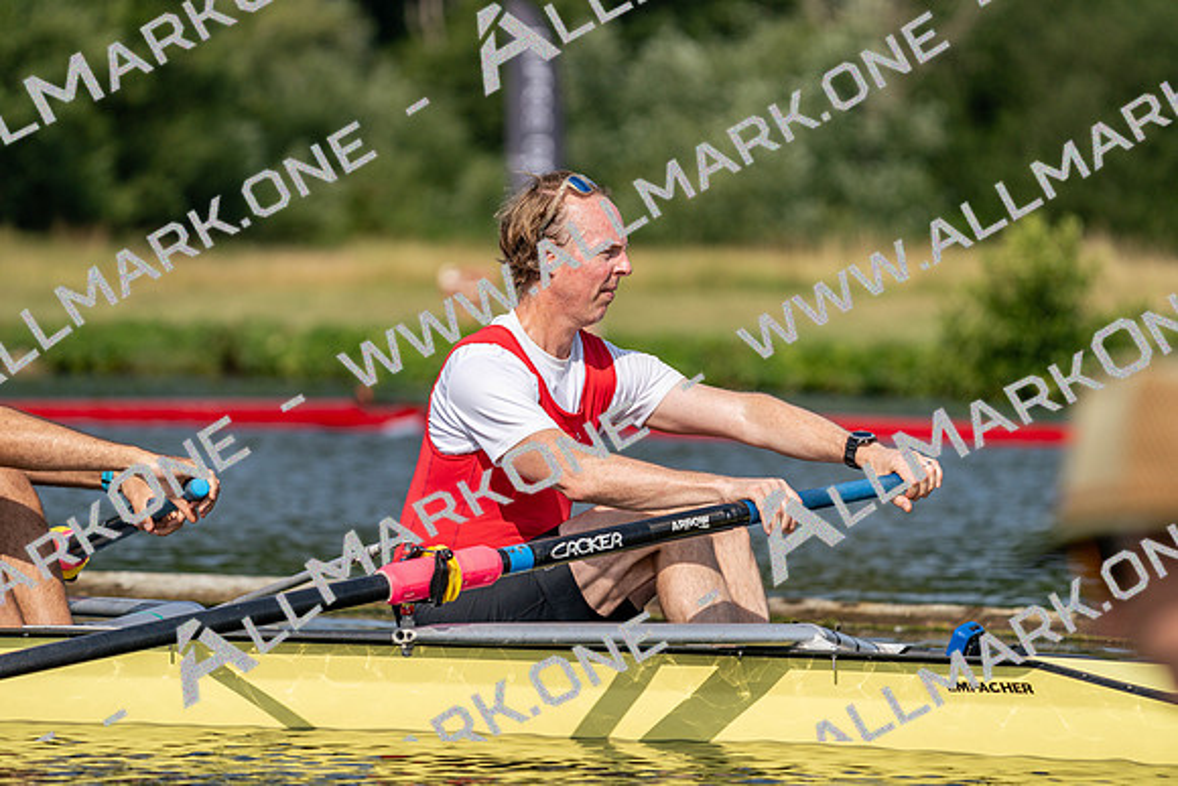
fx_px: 10506
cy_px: 393
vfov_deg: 4.3
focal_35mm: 321
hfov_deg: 6.4
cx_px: 589
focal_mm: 321
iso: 160
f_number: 6.3
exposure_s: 1/1600
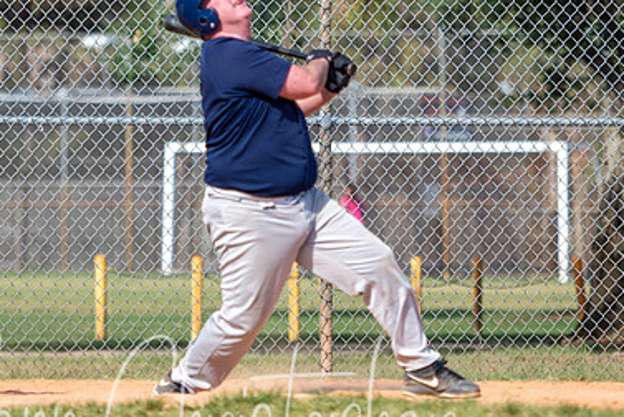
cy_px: 140
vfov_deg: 2.0
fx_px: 11778
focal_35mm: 679
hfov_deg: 3.0
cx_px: 344
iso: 250
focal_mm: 150
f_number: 2.8
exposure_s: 1/3200
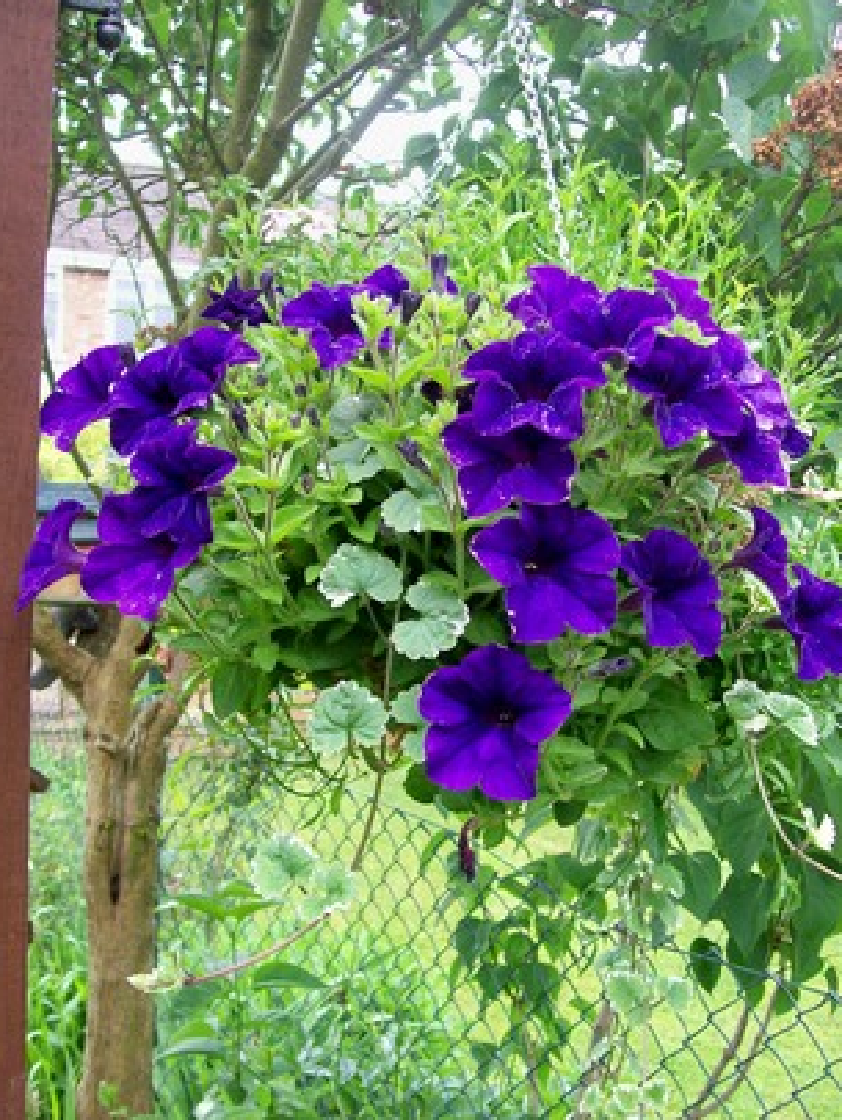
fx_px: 1264
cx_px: 442
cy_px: 535
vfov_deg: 47.8
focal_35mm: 39
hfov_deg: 36.8
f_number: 2.7
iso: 80
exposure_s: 1/96.7
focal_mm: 6
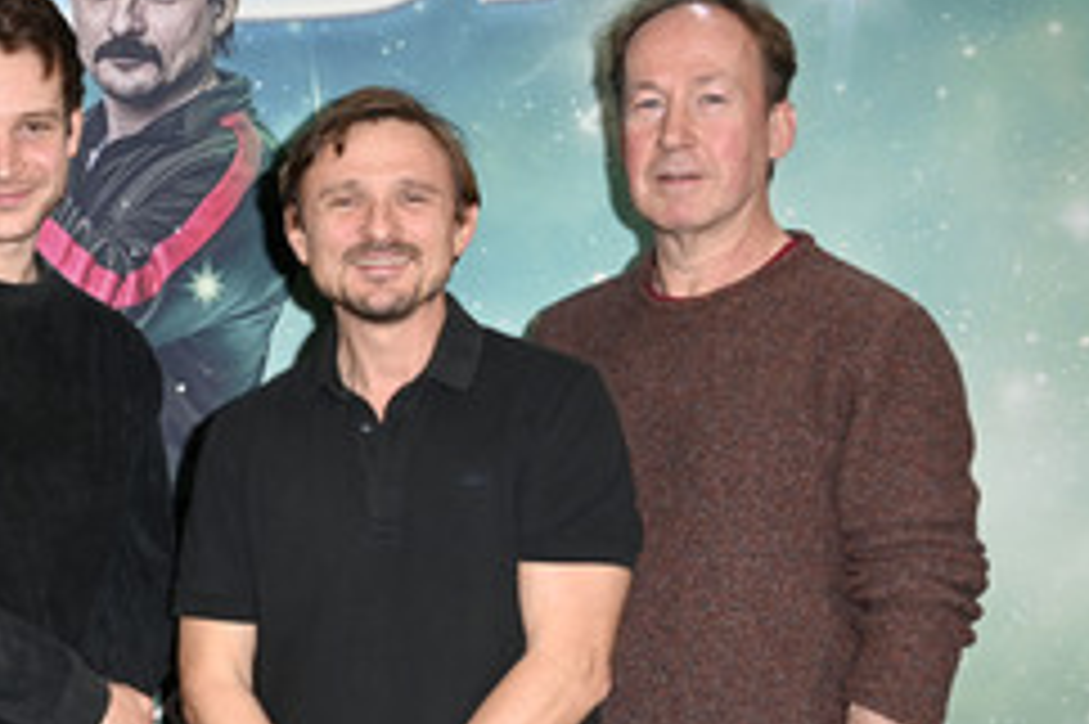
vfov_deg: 16.2
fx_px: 2539
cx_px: 169
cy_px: 472
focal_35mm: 84
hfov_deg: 23.7
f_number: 5.6
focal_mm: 45
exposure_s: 1/250
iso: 500
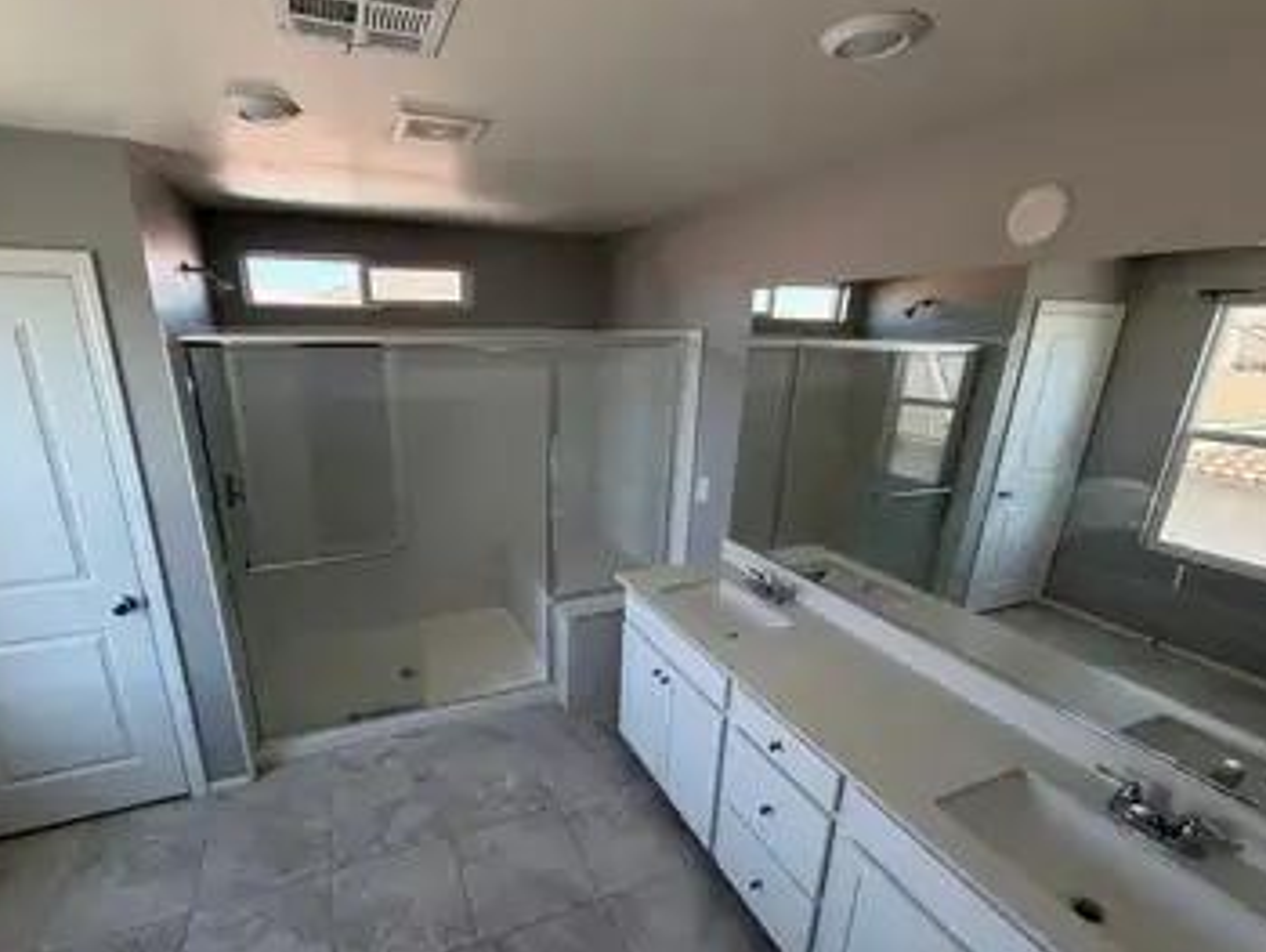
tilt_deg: -17.1
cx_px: 564
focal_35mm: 16
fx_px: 586
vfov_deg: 78.0
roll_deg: -0.6
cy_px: 514
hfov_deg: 94.1
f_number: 2.2
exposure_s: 1/121
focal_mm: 2.22
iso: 100
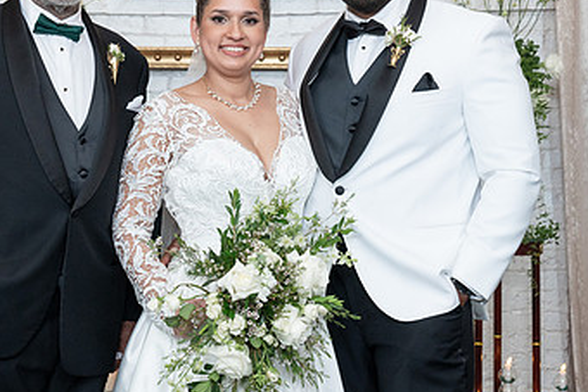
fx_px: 1487
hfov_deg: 22.3
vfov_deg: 15.0
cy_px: 149
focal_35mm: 91
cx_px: 230
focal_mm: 50
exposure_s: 1/200
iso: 2000
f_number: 4.5
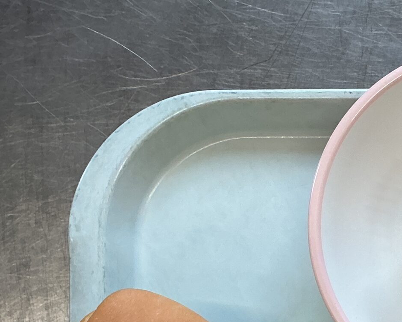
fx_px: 916
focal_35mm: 77
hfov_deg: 22.5
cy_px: 410
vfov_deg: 18.6
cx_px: 499
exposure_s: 1/120
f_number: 1.8
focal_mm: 3
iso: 50
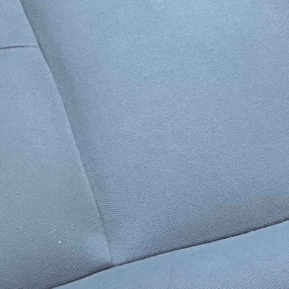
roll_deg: +7.9
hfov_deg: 9.8
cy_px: -402
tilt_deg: -20.3
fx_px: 1568
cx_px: -294
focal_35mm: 166
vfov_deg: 9.4
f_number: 1.8
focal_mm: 3
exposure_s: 1/120
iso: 50
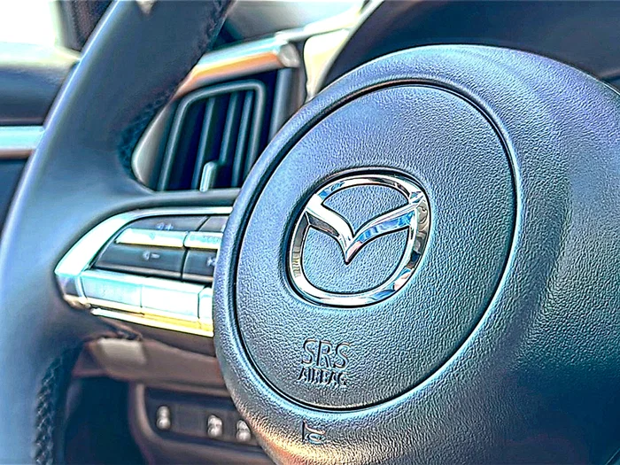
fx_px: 860
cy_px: 232
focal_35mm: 48
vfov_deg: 30.3
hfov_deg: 39.7
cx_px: 310
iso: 100
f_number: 1.78
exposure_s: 1/198
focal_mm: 6.86
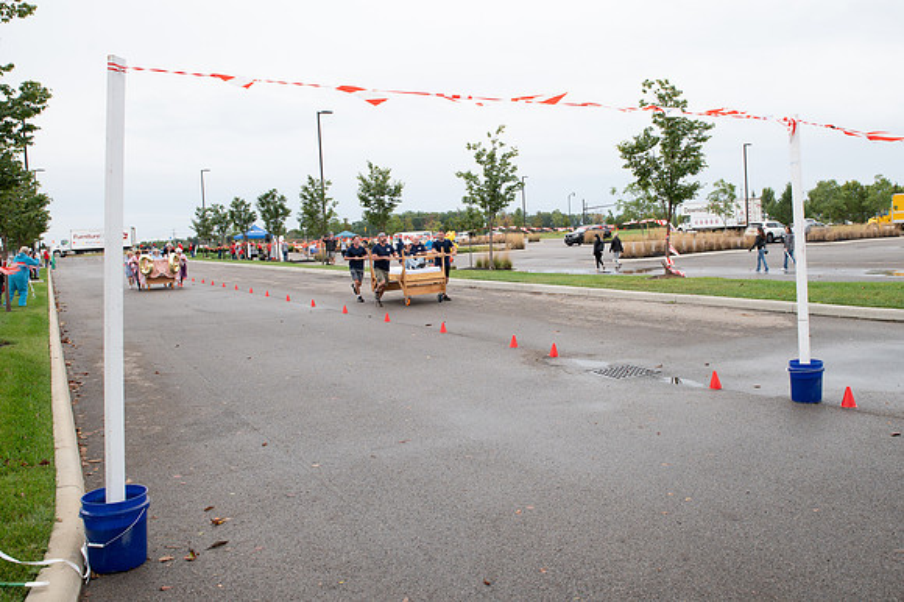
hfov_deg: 64.2
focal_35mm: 29
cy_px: 282
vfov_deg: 45.6
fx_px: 716
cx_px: 519
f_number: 7.1
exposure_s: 1/320
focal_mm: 24
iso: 640
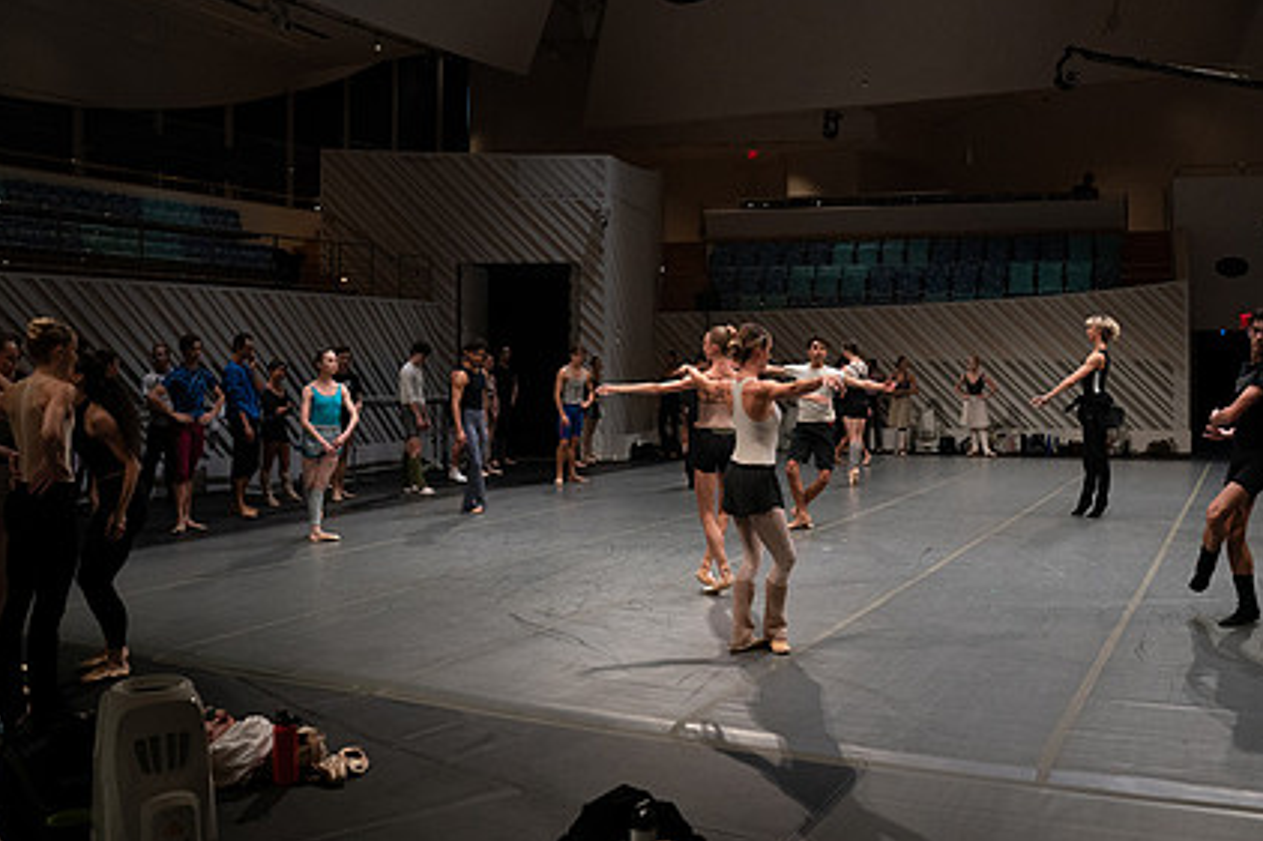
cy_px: 355
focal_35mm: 33
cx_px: 757
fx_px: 1157
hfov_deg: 56.8
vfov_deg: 39.8
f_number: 4
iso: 3200
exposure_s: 1/400
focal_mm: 24
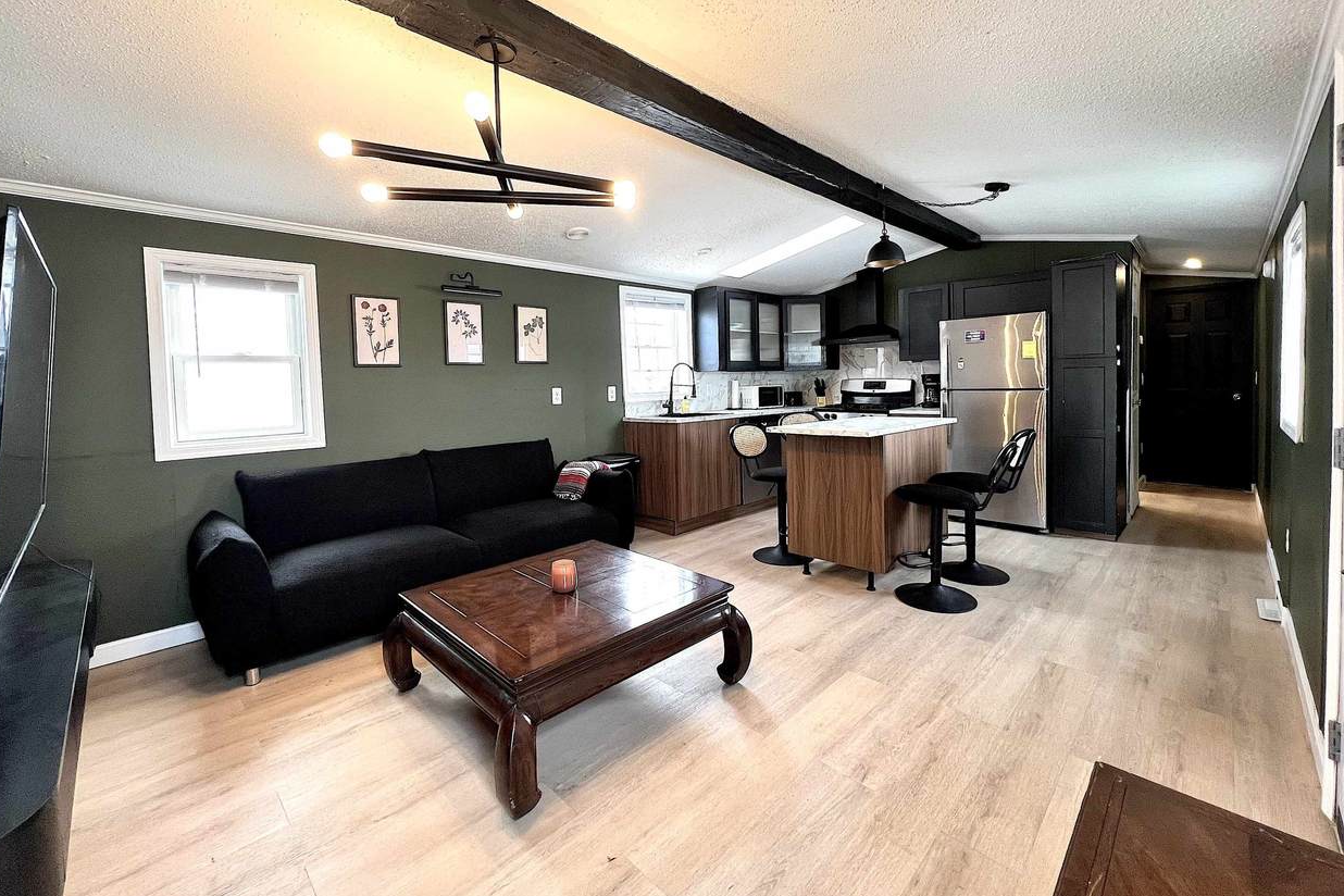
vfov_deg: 80.9
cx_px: 684
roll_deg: +1.6
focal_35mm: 14
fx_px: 523
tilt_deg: -2.3
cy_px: 399
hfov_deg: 104.2
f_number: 1.8
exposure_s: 1/120
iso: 250
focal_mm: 1.57
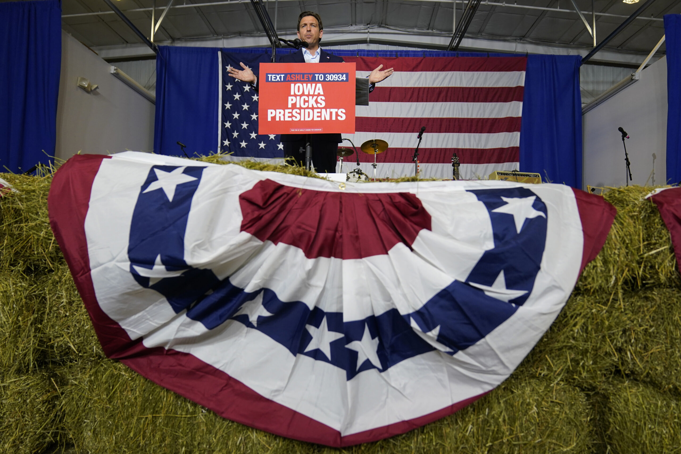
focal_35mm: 24
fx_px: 454
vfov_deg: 53.1
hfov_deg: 73.7
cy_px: 227
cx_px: 340
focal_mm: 24
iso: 1250
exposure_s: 1/800
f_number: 2.8
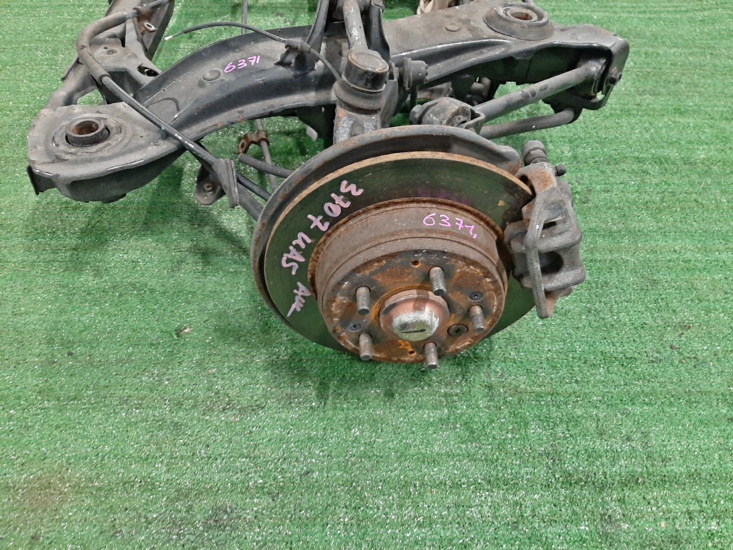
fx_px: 551
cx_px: 366
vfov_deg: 53.1
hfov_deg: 67.3
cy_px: 275
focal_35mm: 26
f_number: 1.7
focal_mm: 3.93
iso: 415
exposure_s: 1/25
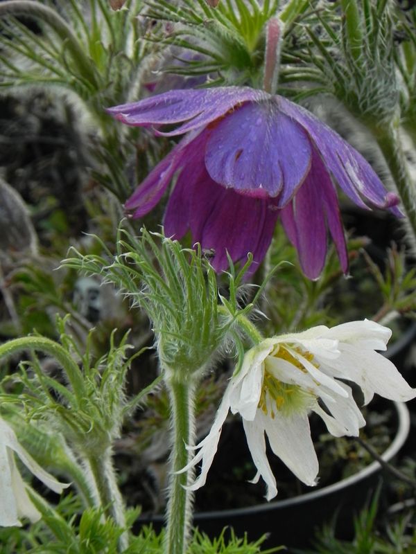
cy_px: 277
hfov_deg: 5.1
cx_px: 208
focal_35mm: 291
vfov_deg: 6.8
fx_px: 4663
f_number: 5
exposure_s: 1/60
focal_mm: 51.8
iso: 160
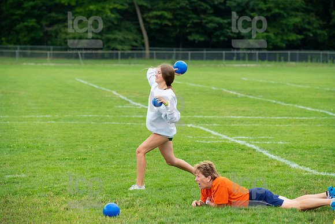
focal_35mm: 185
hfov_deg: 11.1
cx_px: 168
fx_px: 1722
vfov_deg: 7.4
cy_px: 112
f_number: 5.6
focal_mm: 185
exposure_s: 1/1000
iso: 1250
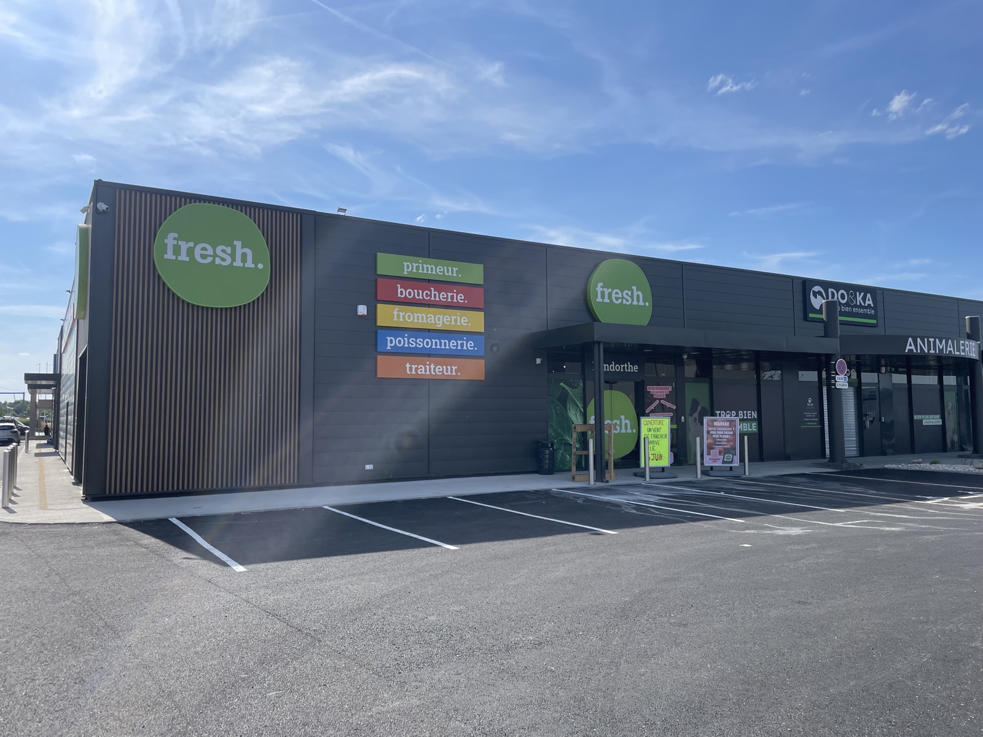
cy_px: 368
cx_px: 492
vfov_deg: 53.1
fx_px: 738
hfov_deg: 67.3
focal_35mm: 26
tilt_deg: +3.3
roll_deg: +0.4
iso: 32
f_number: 1.6
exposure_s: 1/4831
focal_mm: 4.2
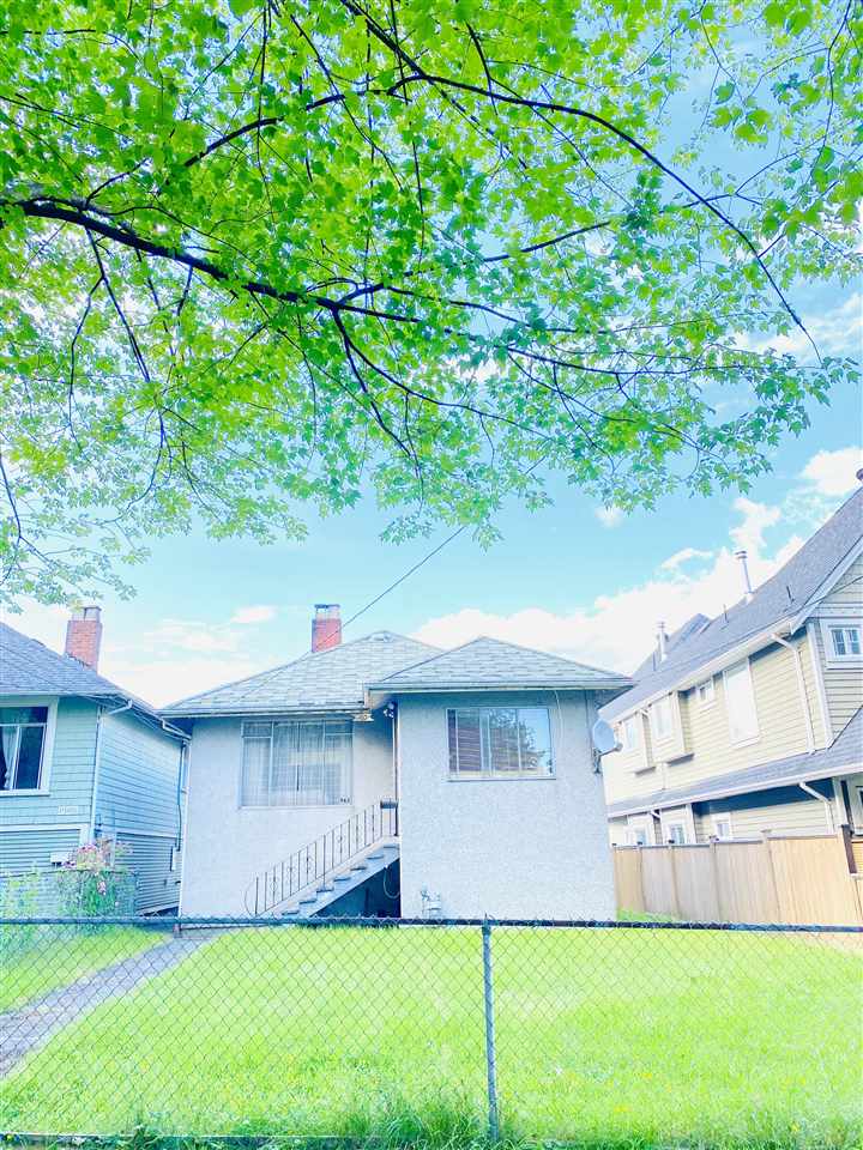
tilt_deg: +18.9
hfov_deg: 53.1
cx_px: 432
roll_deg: +1.4
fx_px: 864
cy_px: 575
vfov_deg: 67.3
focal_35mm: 26
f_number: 1.8
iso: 32
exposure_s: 1/215
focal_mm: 4.25
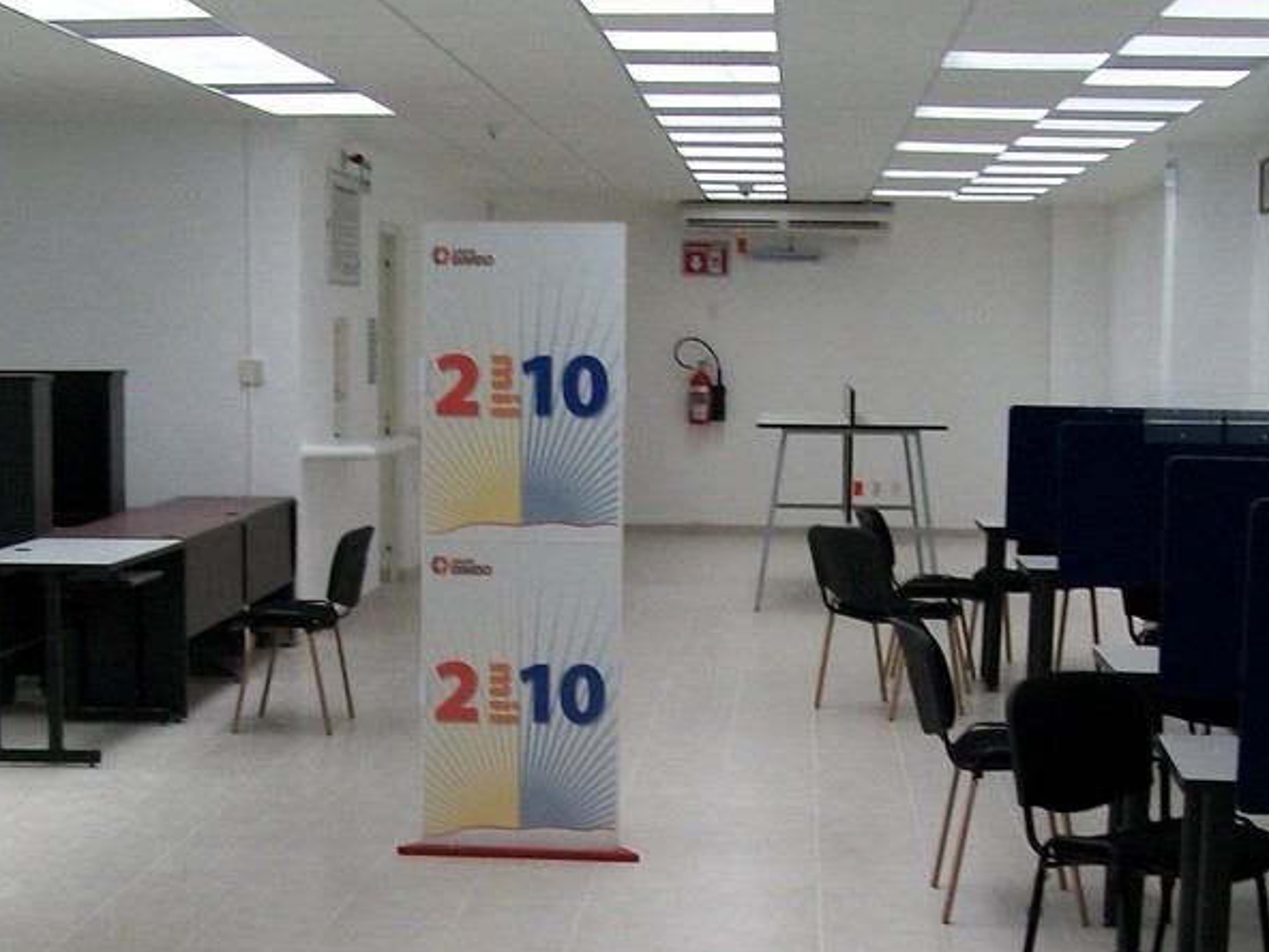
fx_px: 2676
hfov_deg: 26.7
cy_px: 808
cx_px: 547
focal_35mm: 73
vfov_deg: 19.9
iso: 80
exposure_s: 1/40
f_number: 2.7
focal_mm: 6
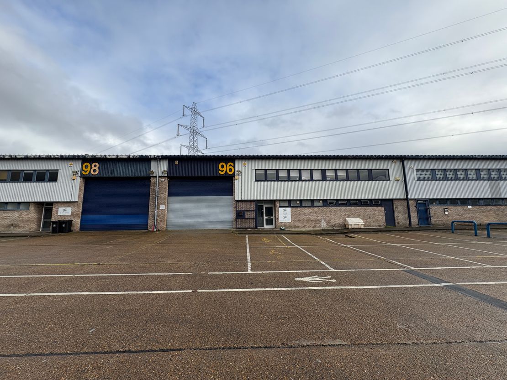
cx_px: 254
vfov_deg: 85.7
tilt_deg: +7.1
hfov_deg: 102.1
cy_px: 190
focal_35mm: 14
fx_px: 205
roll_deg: +0.4
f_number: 2.2
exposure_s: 1/1178
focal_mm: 2.22
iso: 50
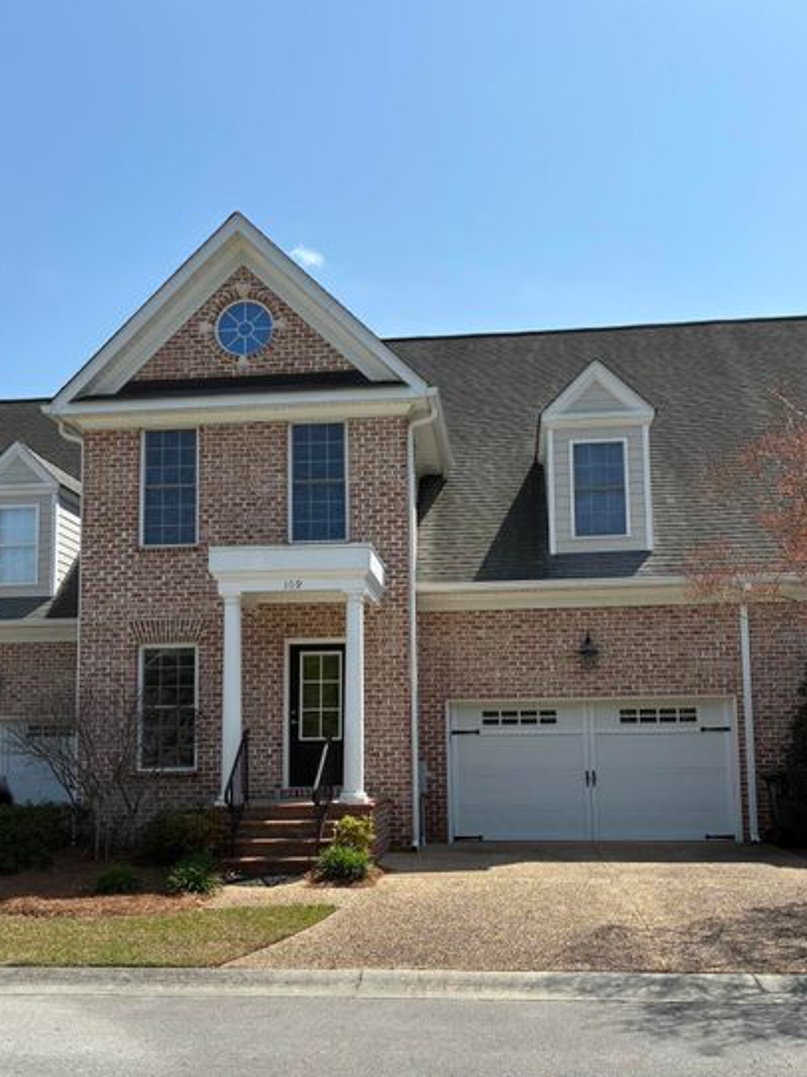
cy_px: 651
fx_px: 995
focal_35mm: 32
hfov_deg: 44.1
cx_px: 419
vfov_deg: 56.4
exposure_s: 1/1795
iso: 20
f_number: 1.64
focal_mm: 4.2
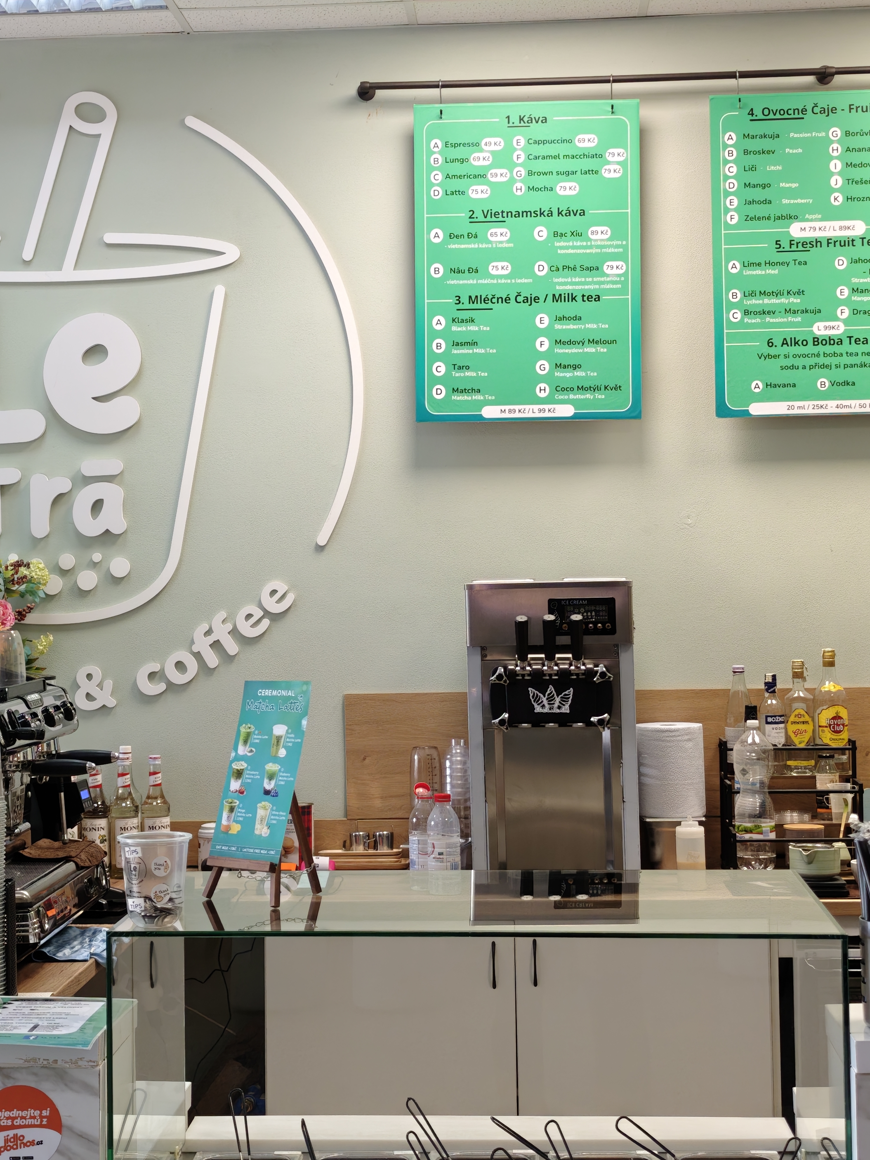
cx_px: 309
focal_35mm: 67
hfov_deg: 21.9
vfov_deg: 29.0
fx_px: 2245
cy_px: 530
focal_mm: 8.72
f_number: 1.63
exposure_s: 1/100
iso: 250
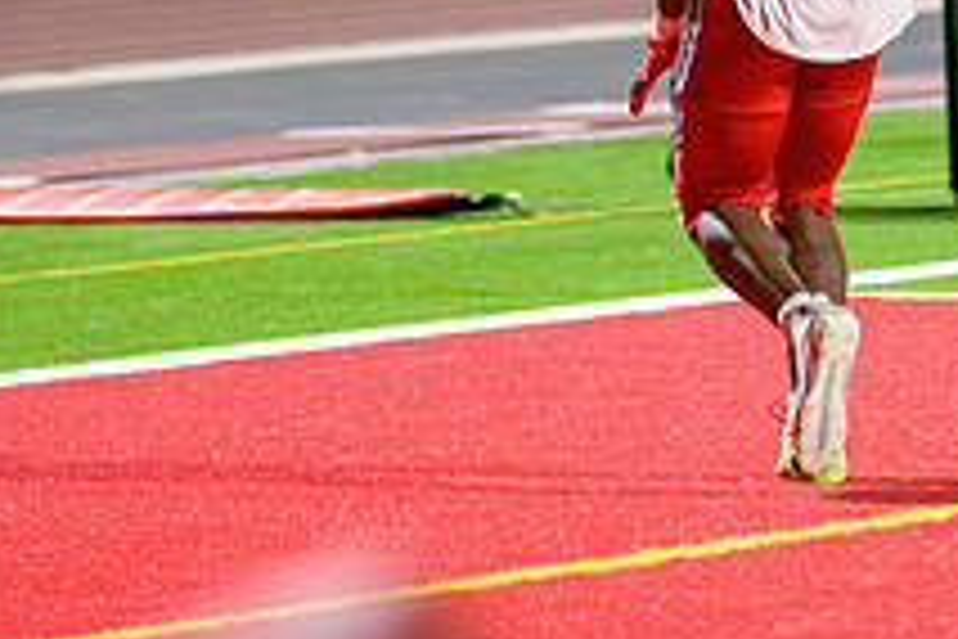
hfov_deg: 5.6
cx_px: 747
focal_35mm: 367
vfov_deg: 3.7
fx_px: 9766
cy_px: -164
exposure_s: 1/320
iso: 2000
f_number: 2.8
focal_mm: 135
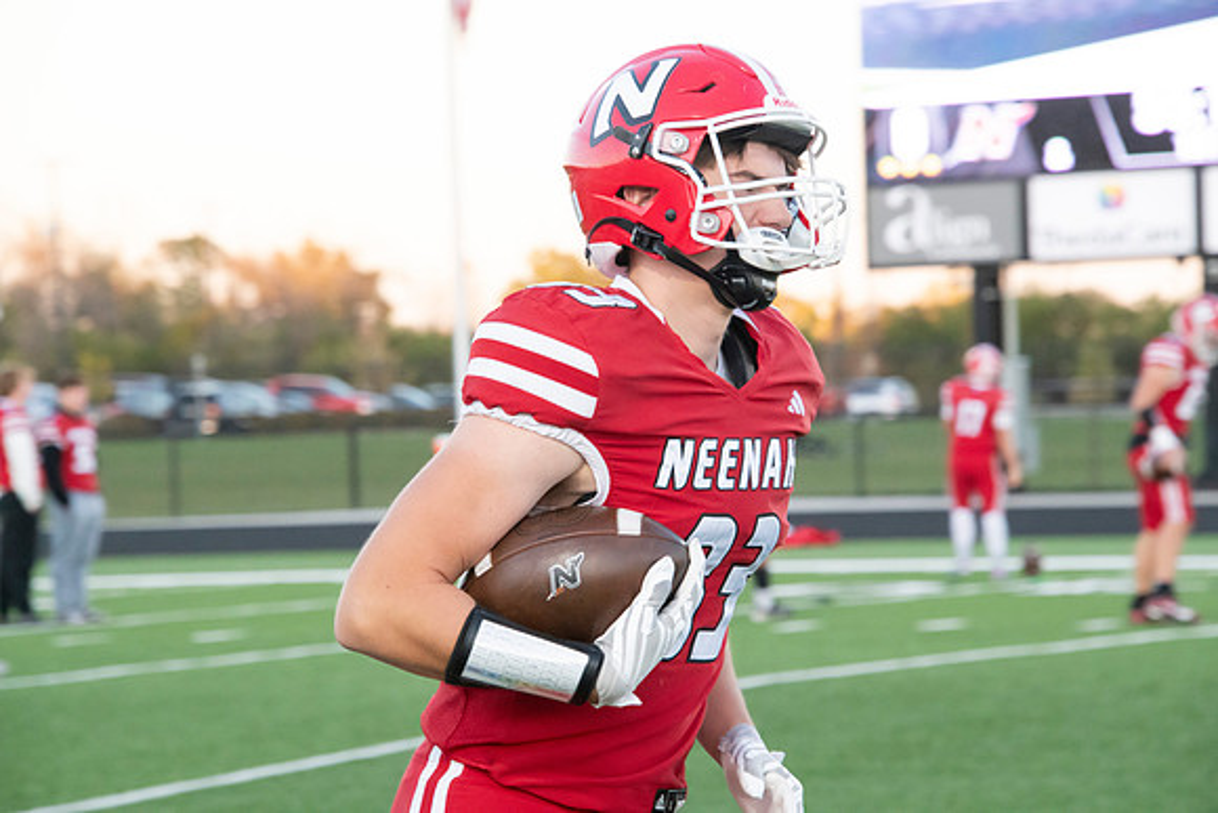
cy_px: 406
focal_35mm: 200
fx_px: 6768
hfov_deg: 10.3
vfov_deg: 6.9
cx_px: 609
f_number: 9
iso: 8000
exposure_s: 1/500
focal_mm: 200
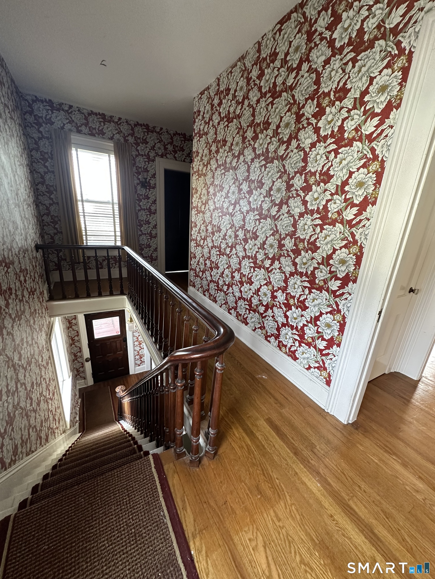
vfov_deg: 102.1
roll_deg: -3.9
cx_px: 218
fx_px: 235
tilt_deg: -17.6
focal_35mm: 14
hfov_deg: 85.7
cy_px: 290
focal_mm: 2.22
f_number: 2.2
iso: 250
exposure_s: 1/60
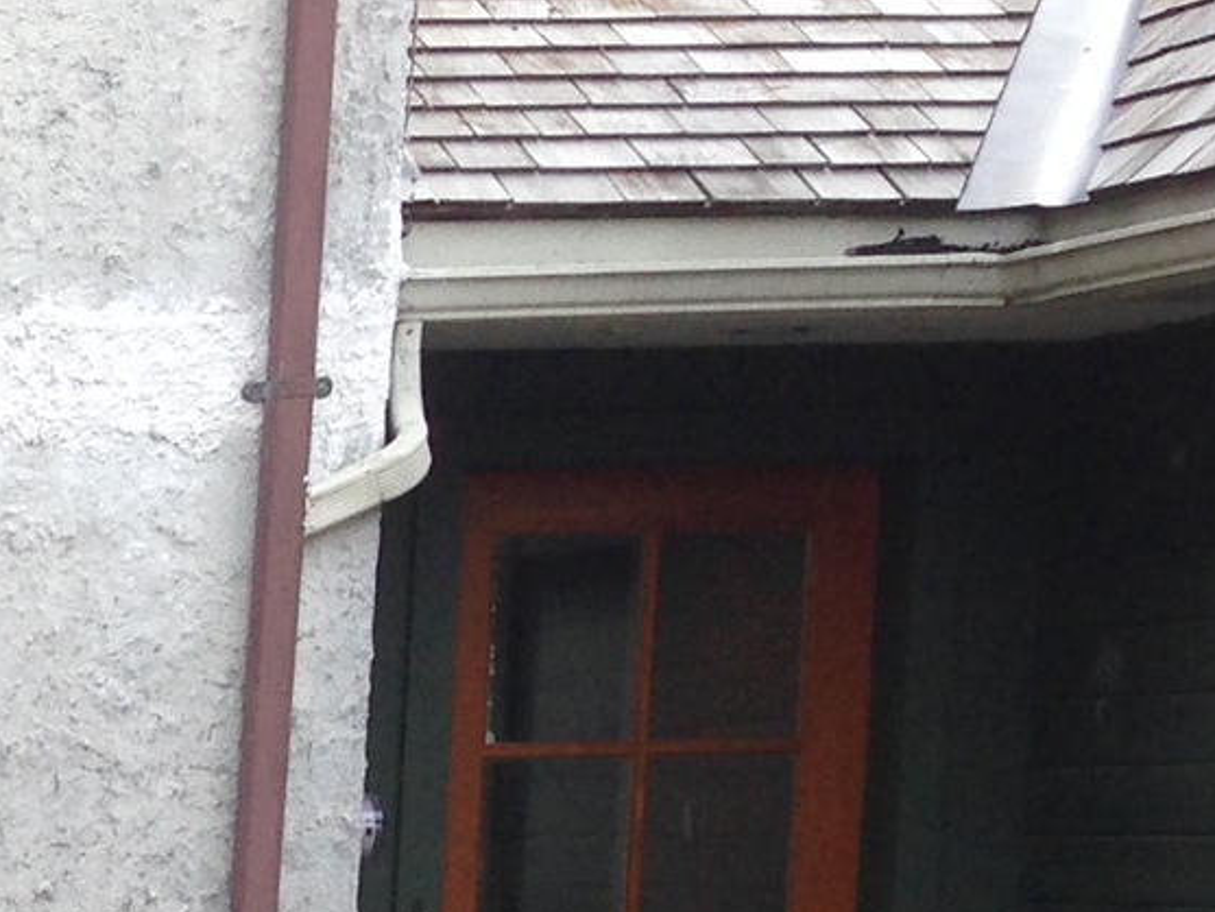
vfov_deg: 9.6
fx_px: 5196
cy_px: 1589
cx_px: -1411
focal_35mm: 148
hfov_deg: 11.6
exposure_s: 1/120
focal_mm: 4.12
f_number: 2.4
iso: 50
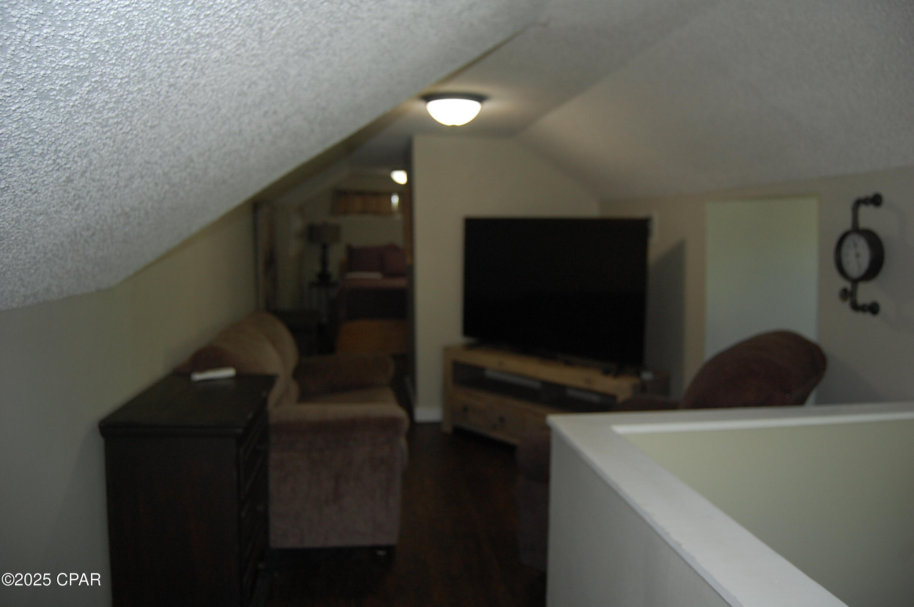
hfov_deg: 67.4
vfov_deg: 47.8
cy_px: 304
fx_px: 685
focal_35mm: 27
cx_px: 457
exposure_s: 1/60
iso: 400
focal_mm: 18
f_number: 3.5
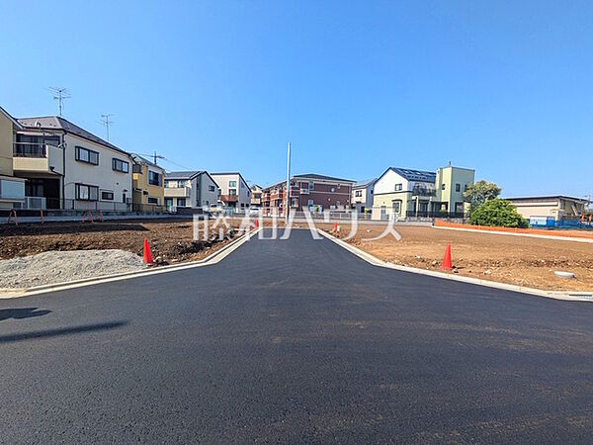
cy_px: 222
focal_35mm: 14
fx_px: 240
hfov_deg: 102.1
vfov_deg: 85.7
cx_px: 296
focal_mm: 1.83
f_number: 2.2
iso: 45
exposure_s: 1/1437
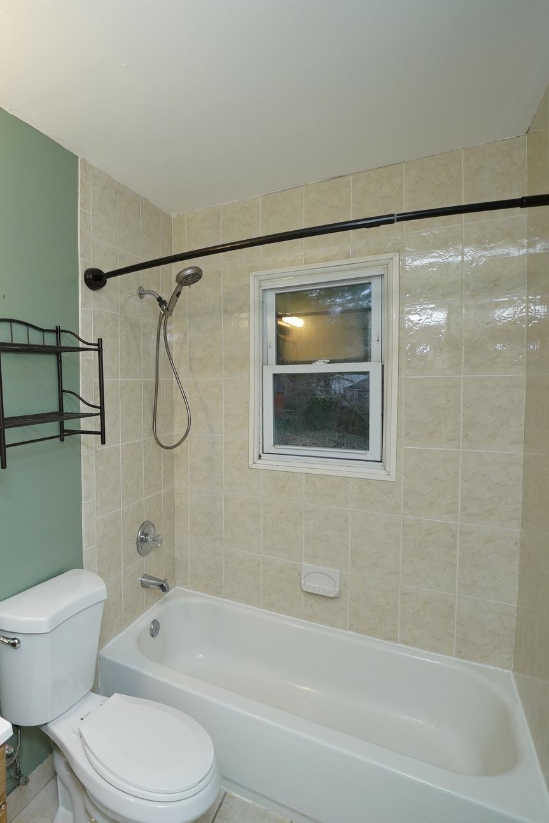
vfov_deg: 86.9
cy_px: 399
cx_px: 113
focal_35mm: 19
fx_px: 434
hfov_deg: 59.7
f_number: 4
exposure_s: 1/160
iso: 800
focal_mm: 12
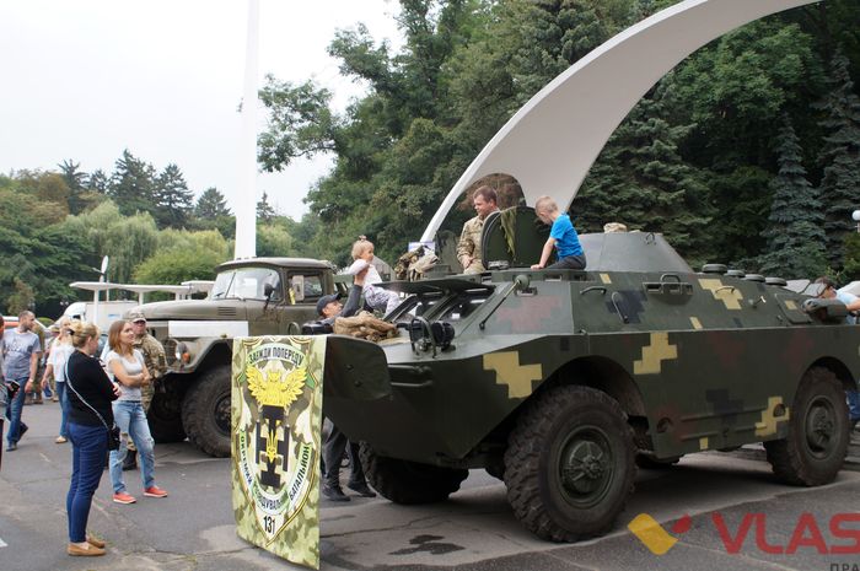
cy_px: 286
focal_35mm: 39
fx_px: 931
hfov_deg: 49.6
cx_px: 430
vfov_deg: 34.1
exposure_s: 1/160
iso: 125
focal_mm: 26
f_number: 4.5
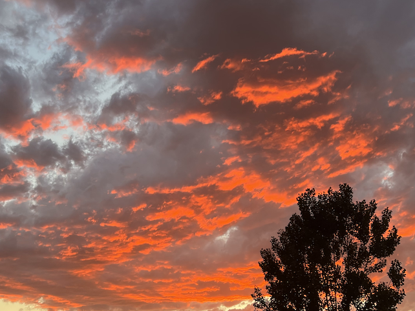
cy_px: 153
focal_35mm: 49
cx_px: 190
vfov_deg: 29.7
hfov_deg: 38.9
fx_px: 587
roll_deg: +1.9
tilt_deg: +22.7
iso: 50
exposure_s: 1/121
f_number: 1.5
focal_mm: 5.7
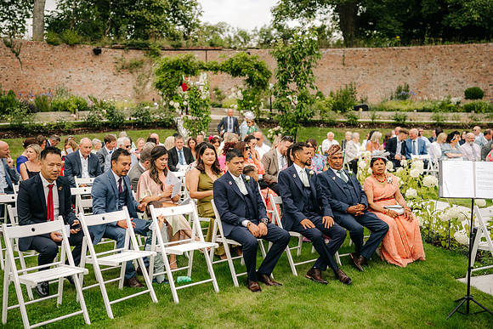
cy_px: 164
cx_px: 246
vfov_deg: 37.9
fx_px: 479
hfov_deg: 54.4
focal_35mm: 35
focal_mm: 35
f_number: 2
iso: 100
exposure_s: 1/2000
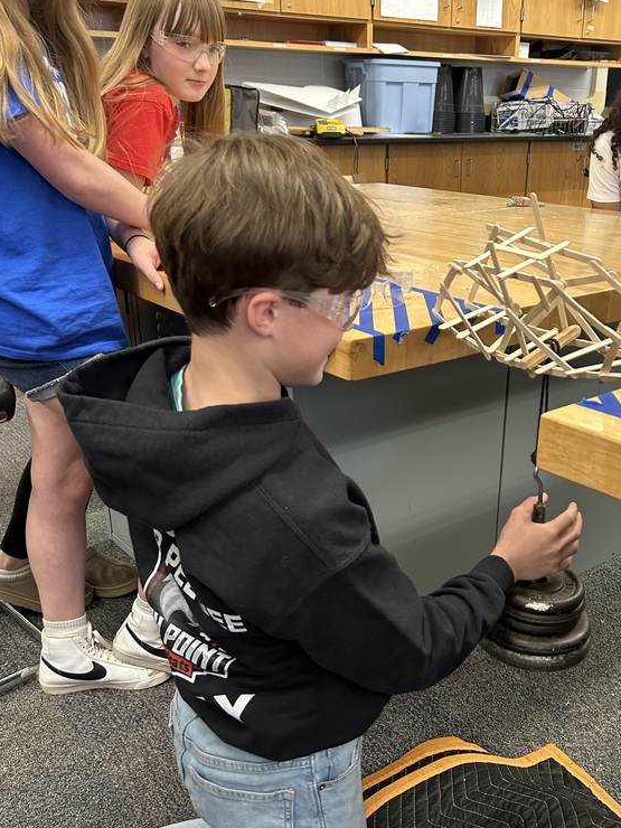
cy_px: 452
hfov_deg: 39.4
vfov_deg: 51.3
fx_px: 861
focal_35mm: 36
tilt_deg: -23.3
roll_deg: -1.2
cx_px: 389
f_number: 1.5
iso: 160
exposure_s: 1/60
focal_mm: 5.7
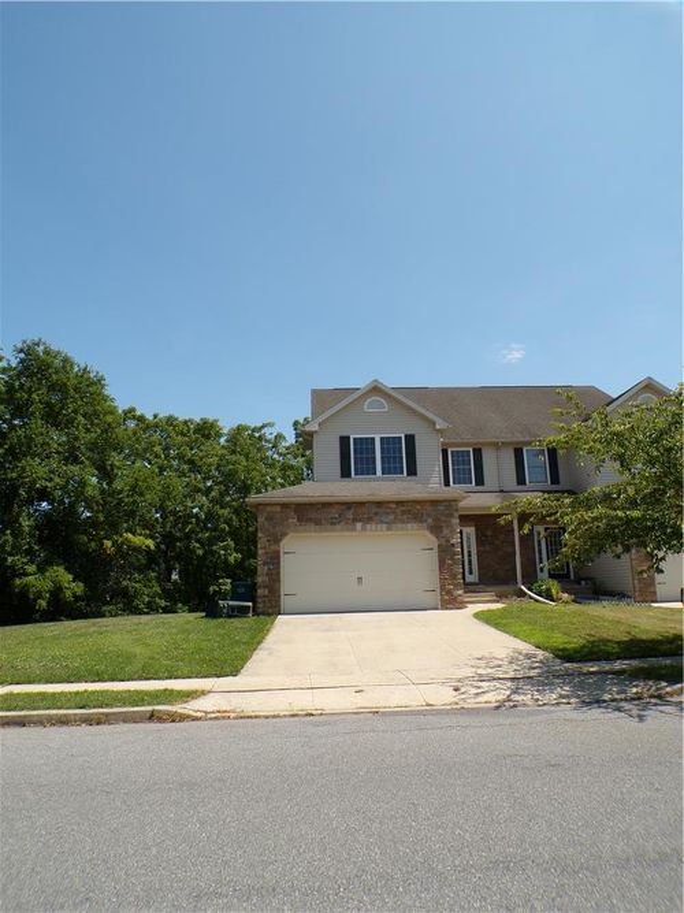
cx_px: 342
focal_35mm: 24
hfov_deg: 56.8
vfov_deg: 71.6
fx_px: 633
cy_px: 456
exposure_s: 1/640
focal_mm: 4.3
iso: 100
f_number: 4.4
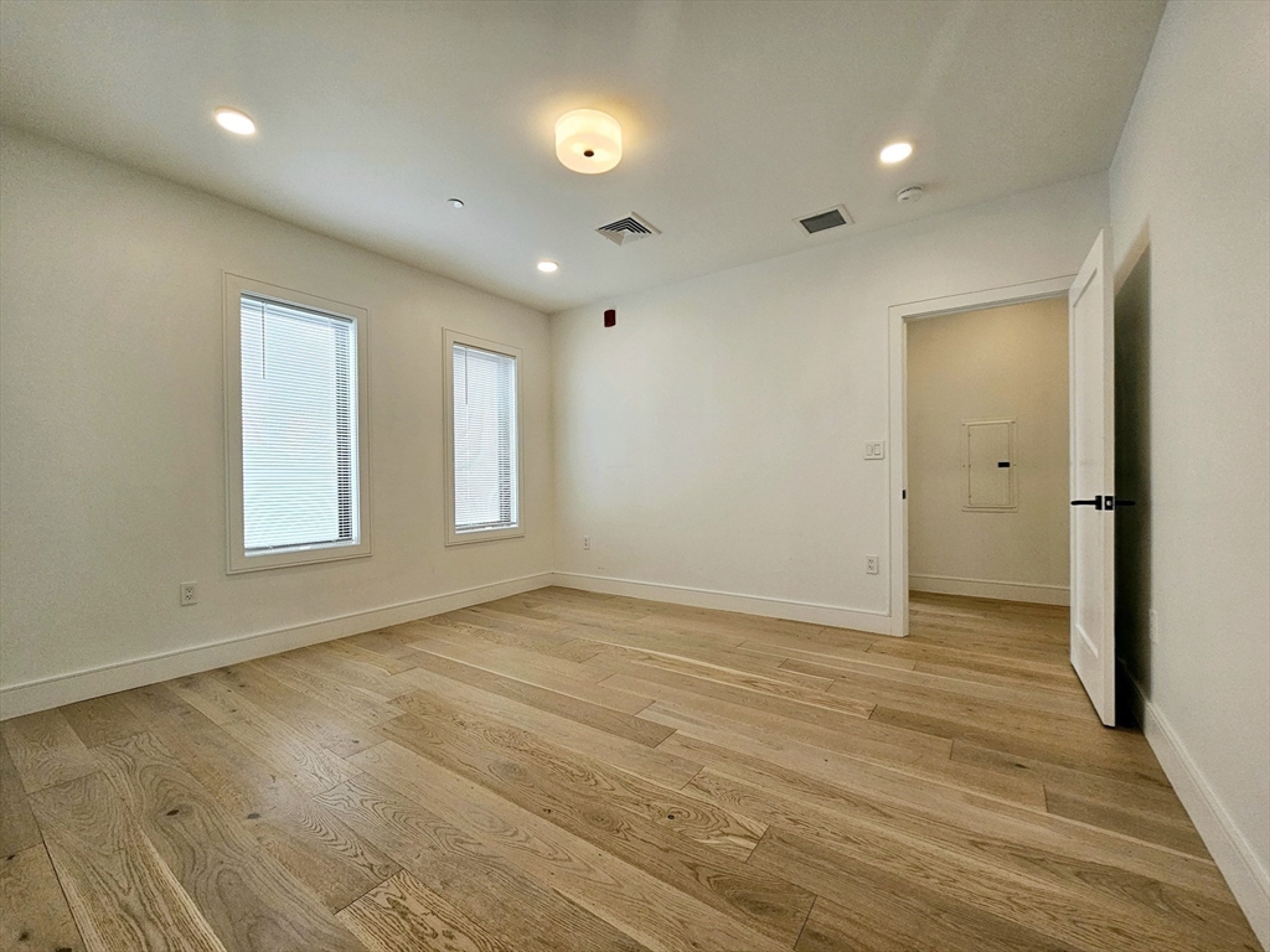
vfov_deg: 89.9
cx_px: 635
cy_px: 476
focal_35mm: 13
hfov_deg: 106.2
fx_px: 477
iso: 100
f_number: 2.2
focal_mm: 2.2
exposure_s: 1/120
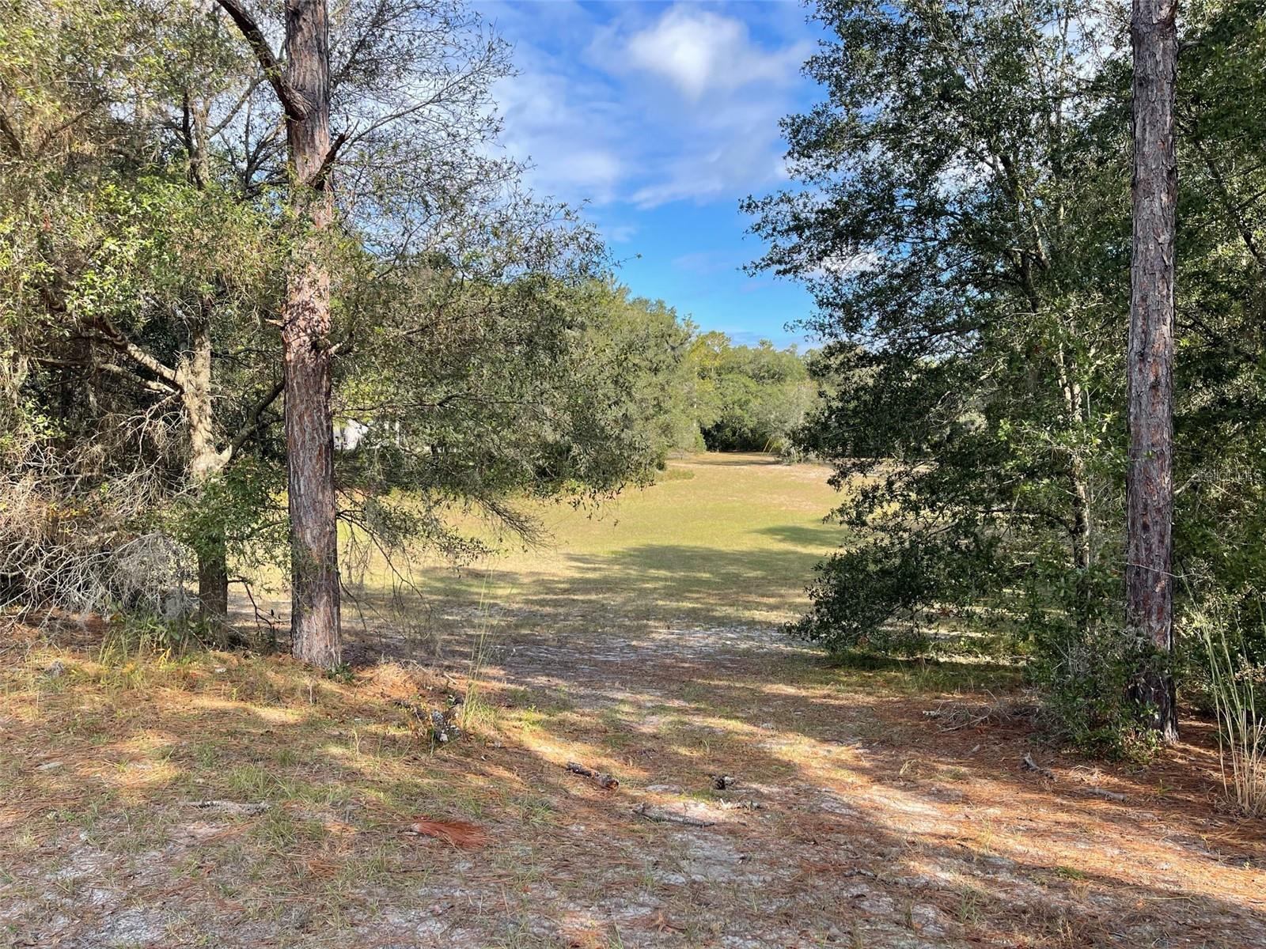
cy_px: 474
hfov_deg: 67.3
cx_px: 633
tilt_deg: -2.8
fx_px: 951
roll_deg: -0.7
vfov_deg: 53.1
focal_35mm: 26
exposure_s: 1/969
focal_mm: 5.1
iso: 32
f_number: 1.6
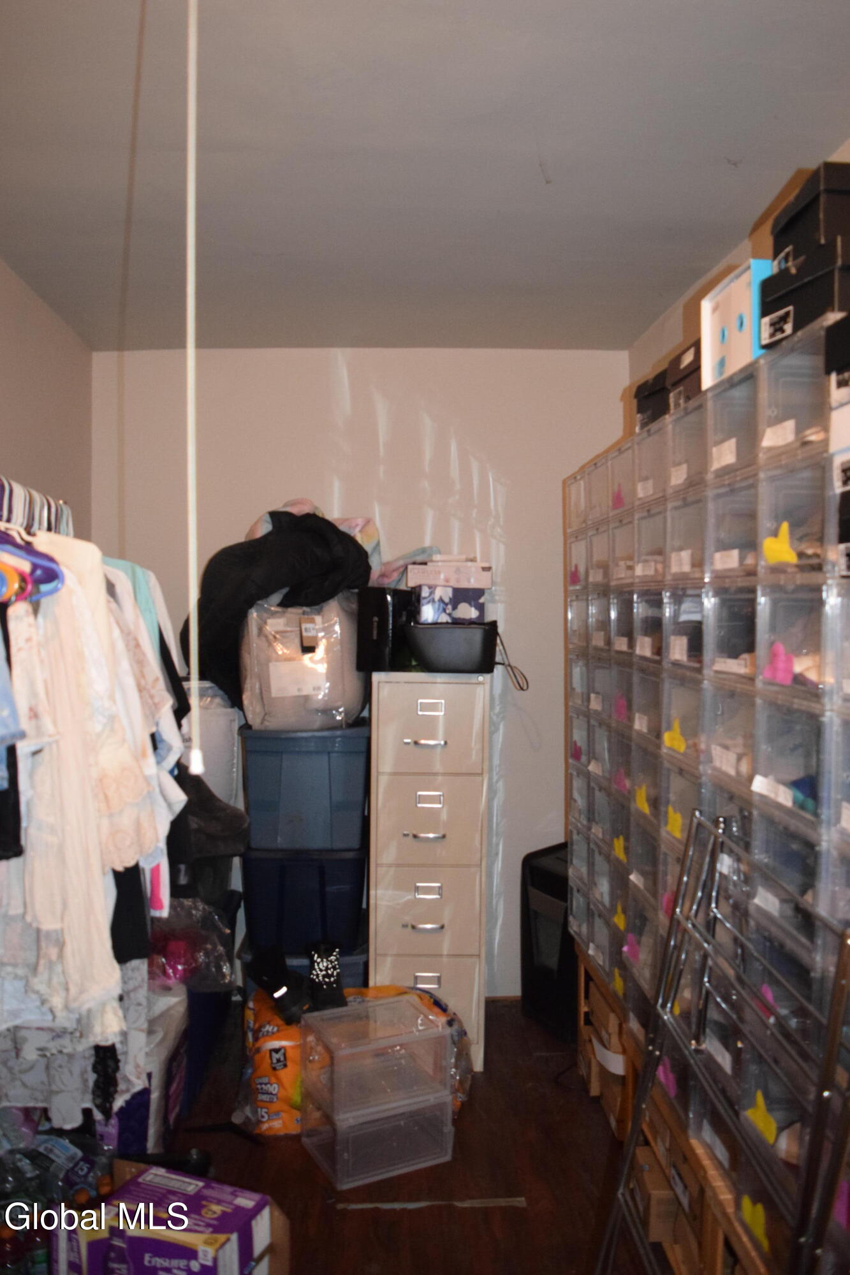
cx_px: 425
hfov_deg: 47.9
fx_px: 956
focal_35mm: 27
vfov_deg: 67.4
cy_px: 638
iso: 3200
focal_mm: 18
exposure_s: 1/60
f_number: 3.5
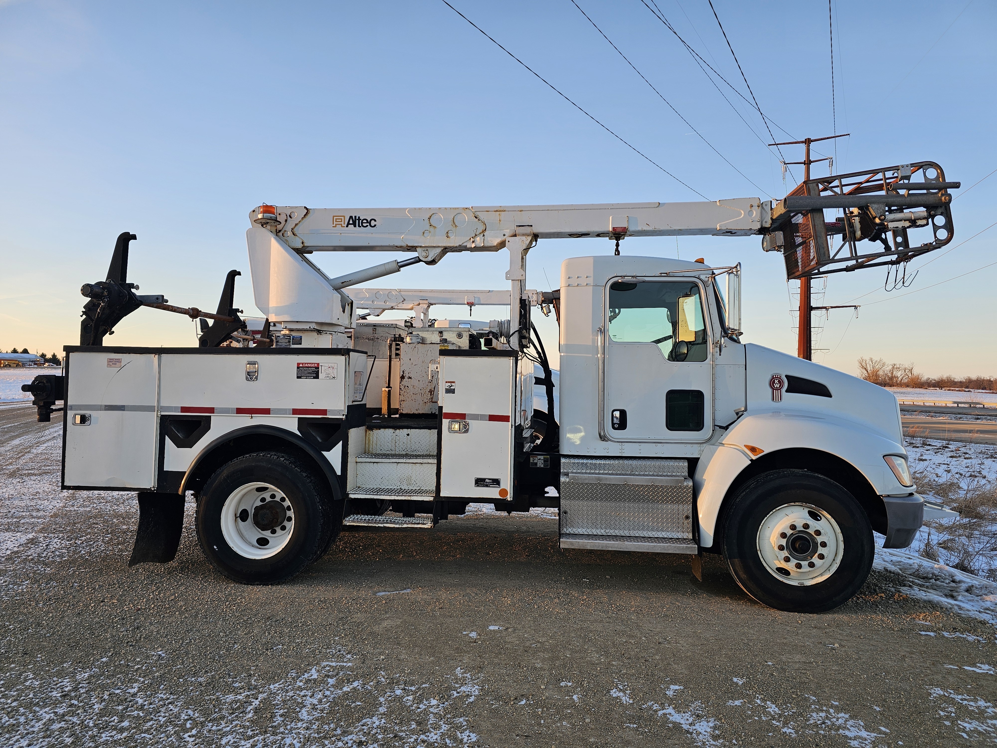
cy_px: 374
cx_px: 498
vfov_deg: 58.9
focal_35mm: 23
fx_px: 662
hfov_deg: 73.9
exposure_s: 1/120
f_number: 1.7
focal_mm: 6.3
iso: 12
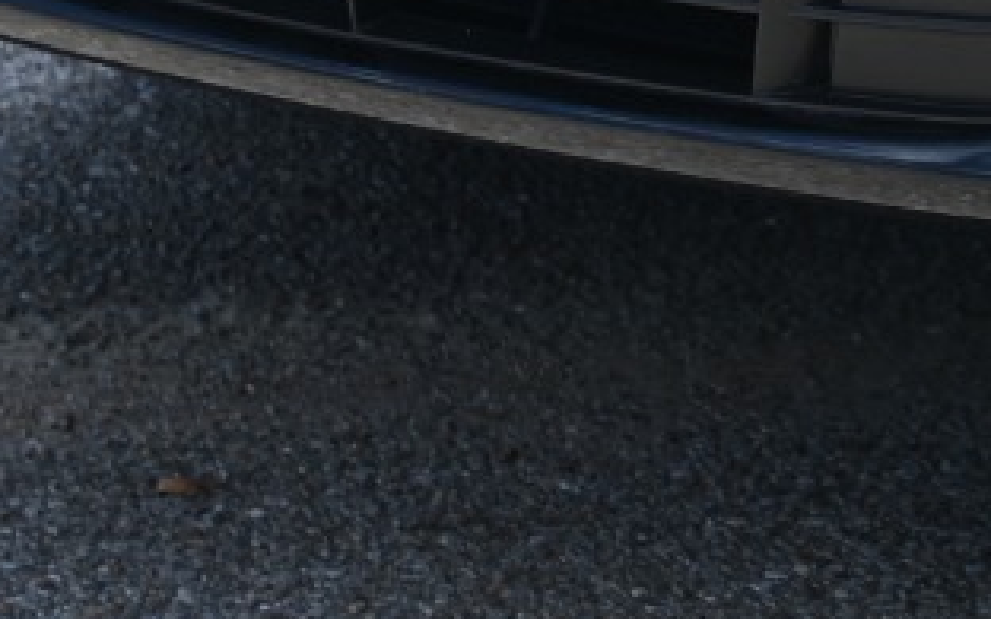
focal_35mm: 216
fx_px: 5837
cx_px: 1830
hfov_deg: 9.2
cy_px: -914
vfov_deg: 5.8
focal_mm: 34.5
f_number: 5.6
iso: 100
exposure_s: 1/250
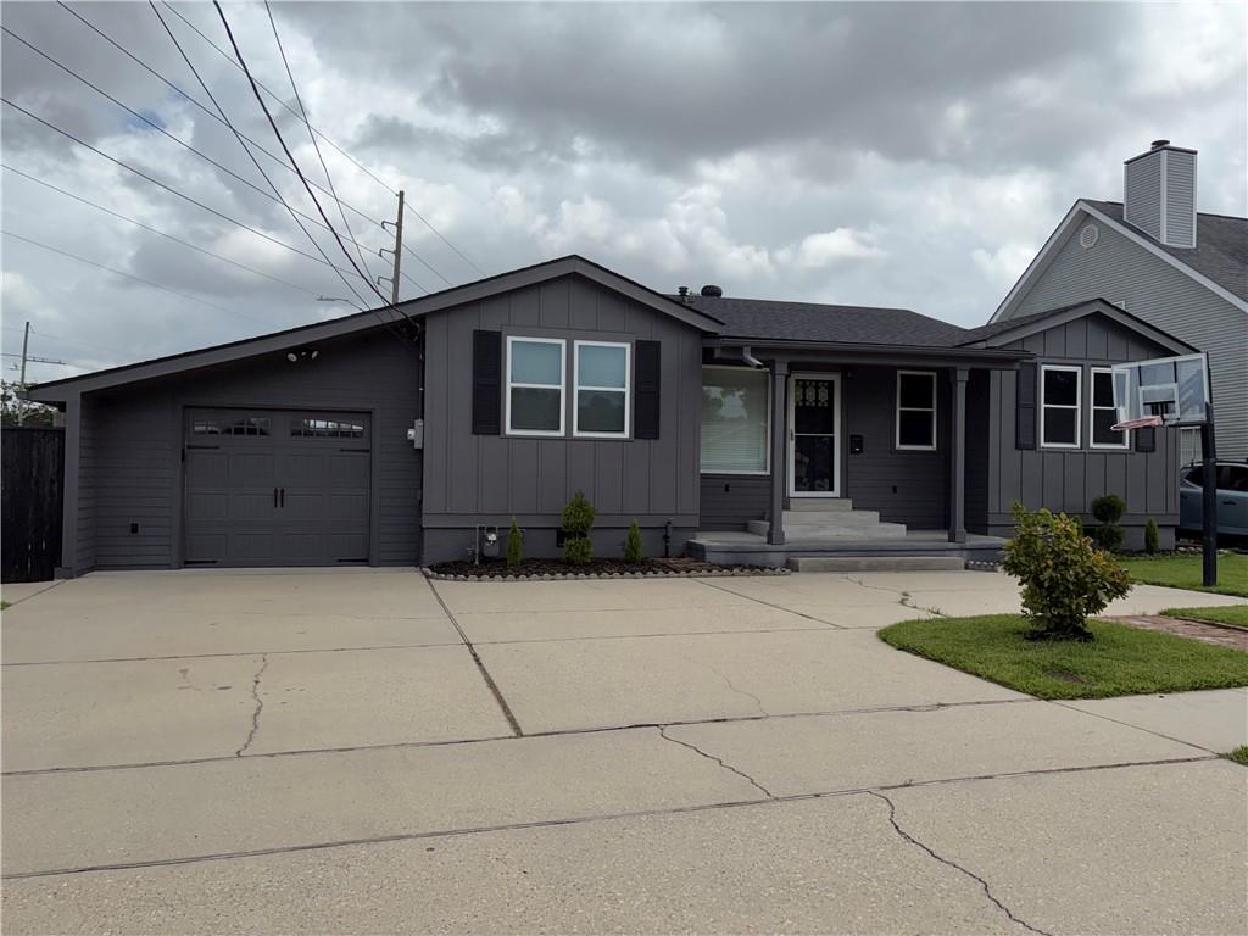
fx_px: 937
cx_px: 624
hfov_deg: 67.3
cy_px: 468
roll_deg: -0.1
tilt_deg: +1.4
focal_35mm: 26
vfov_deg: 53.1
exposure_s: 1/4608
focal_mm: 5.96
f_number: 1.6
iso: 50
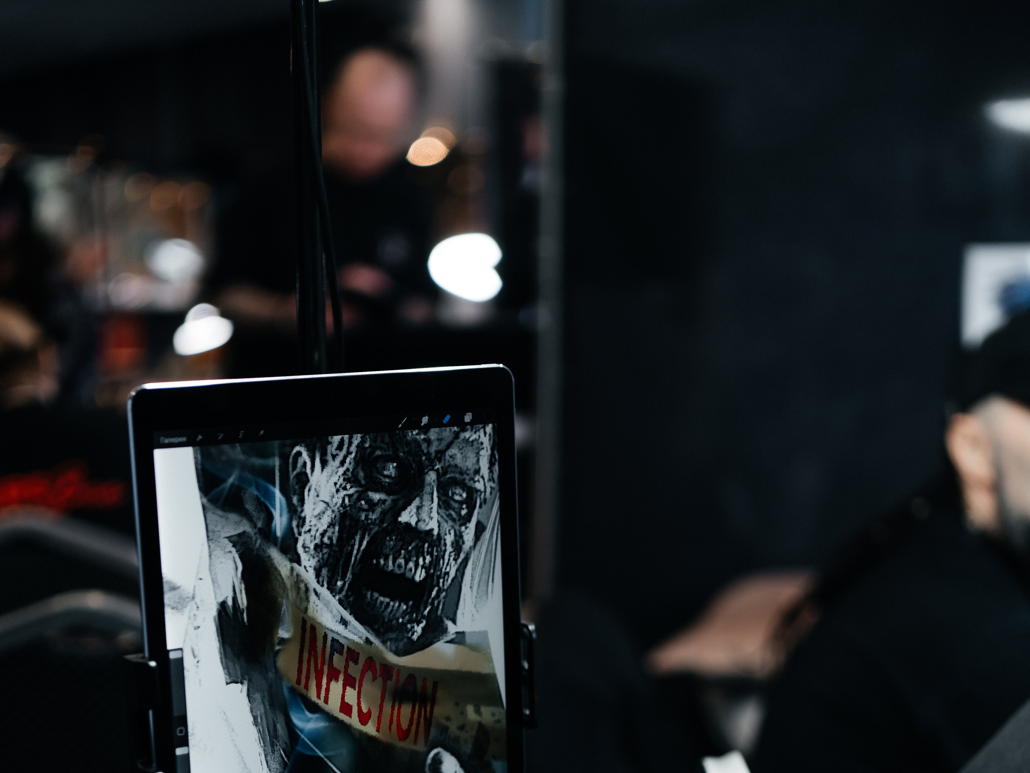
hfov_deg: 29.8
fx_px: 1934
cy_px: 734
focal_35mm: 65
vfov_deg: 21.9
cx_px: 515
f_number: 1.8
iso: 500
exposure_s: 1/200
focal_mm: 45
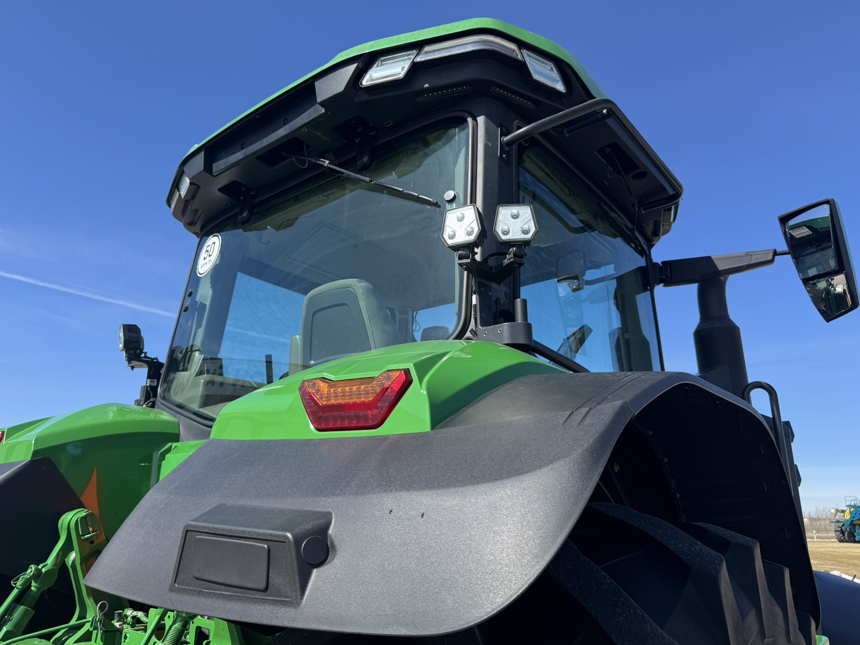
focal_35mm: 24
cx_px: 430
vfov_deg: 56.8
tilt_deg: +18.1
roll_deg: -1.3
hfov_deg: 71.6
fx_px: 596
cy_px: 322
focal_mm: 6.76
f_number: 1.78
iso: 80
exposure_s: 1/2415
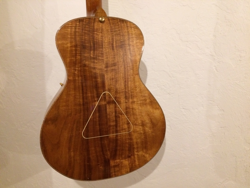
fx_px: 209
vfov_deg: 48.2
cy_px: 94
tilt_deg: -8.8
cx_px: 125
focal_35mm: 29
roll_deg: -1.1
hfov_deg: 61.7
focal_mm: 4.15
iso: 320
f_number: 2.2
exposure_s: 1/24
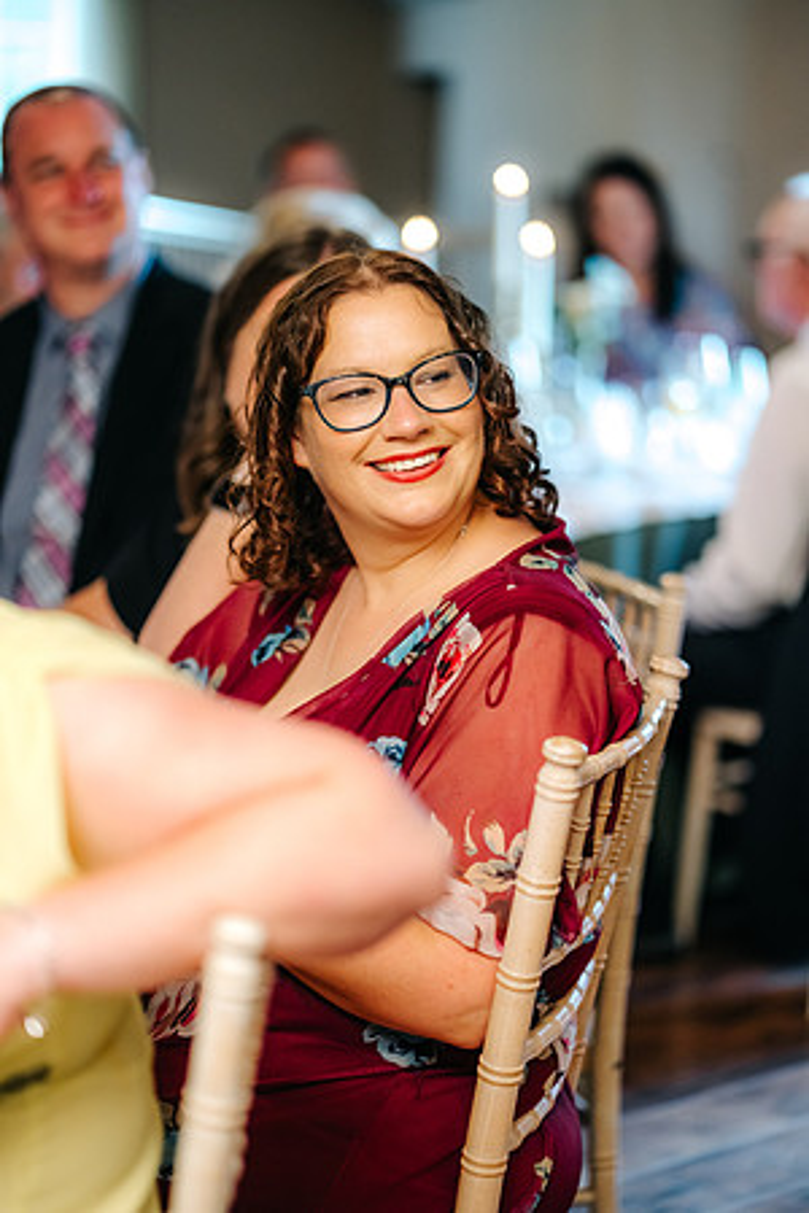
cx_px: 404
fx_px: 2865
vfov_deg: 23.9
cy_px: 606
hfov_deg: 16.1
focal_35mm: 85
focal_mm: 85
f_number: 1.8
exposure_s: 1/200
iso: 1600
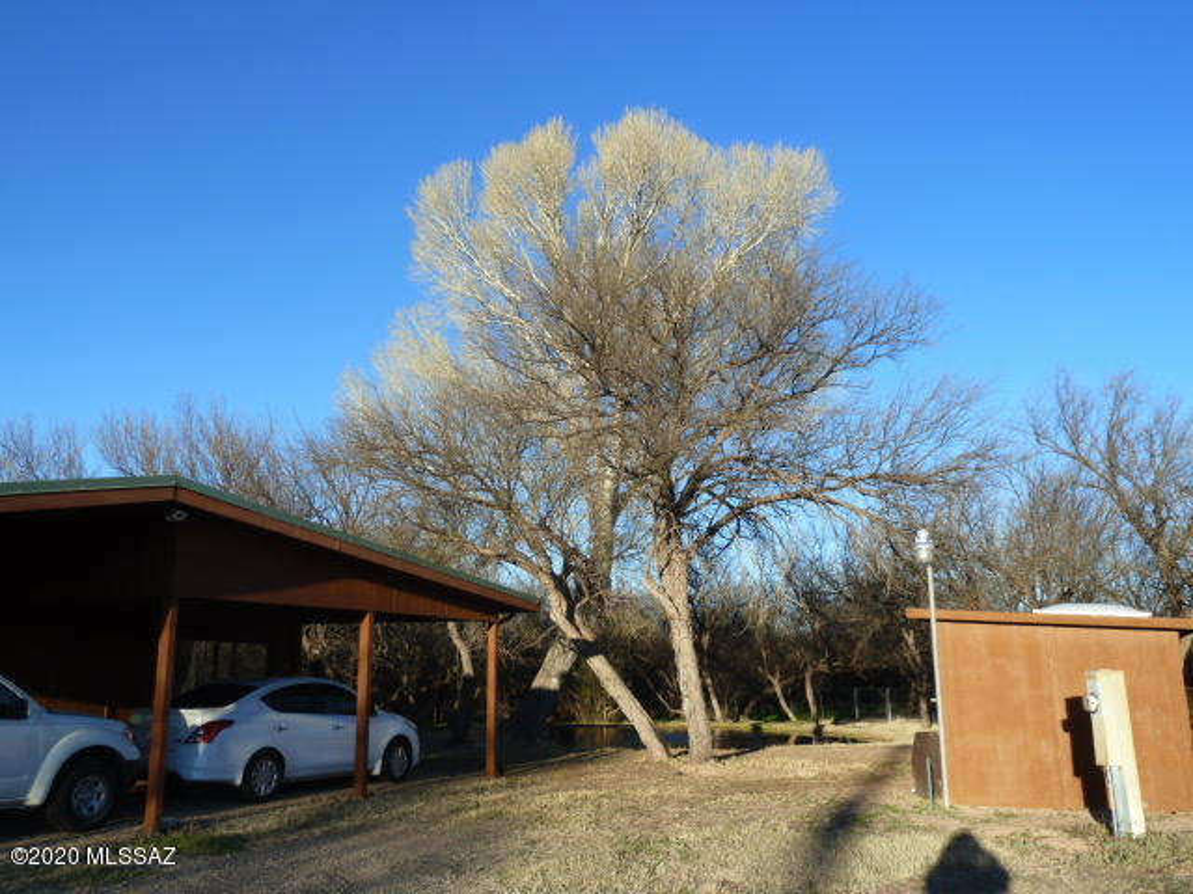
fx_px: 999
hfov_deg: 61.7
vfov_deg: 48.2
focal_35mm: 29
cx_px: 596
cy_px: 447
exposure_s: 1/400
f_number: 4
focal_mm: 4.7
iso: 80
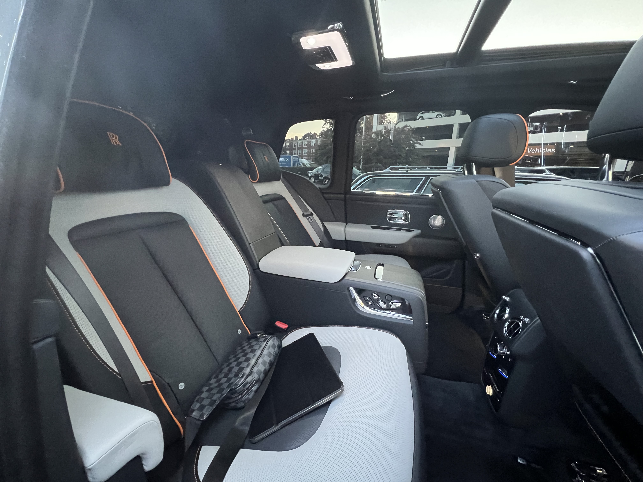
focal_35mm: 13
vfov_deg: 89.9
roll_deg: -2.0
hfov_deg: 106.2
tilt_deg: -15.8
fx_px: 241
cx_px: 322
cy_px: 241
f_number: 1.8
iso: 1000
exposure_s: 1/42
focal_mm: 1.57
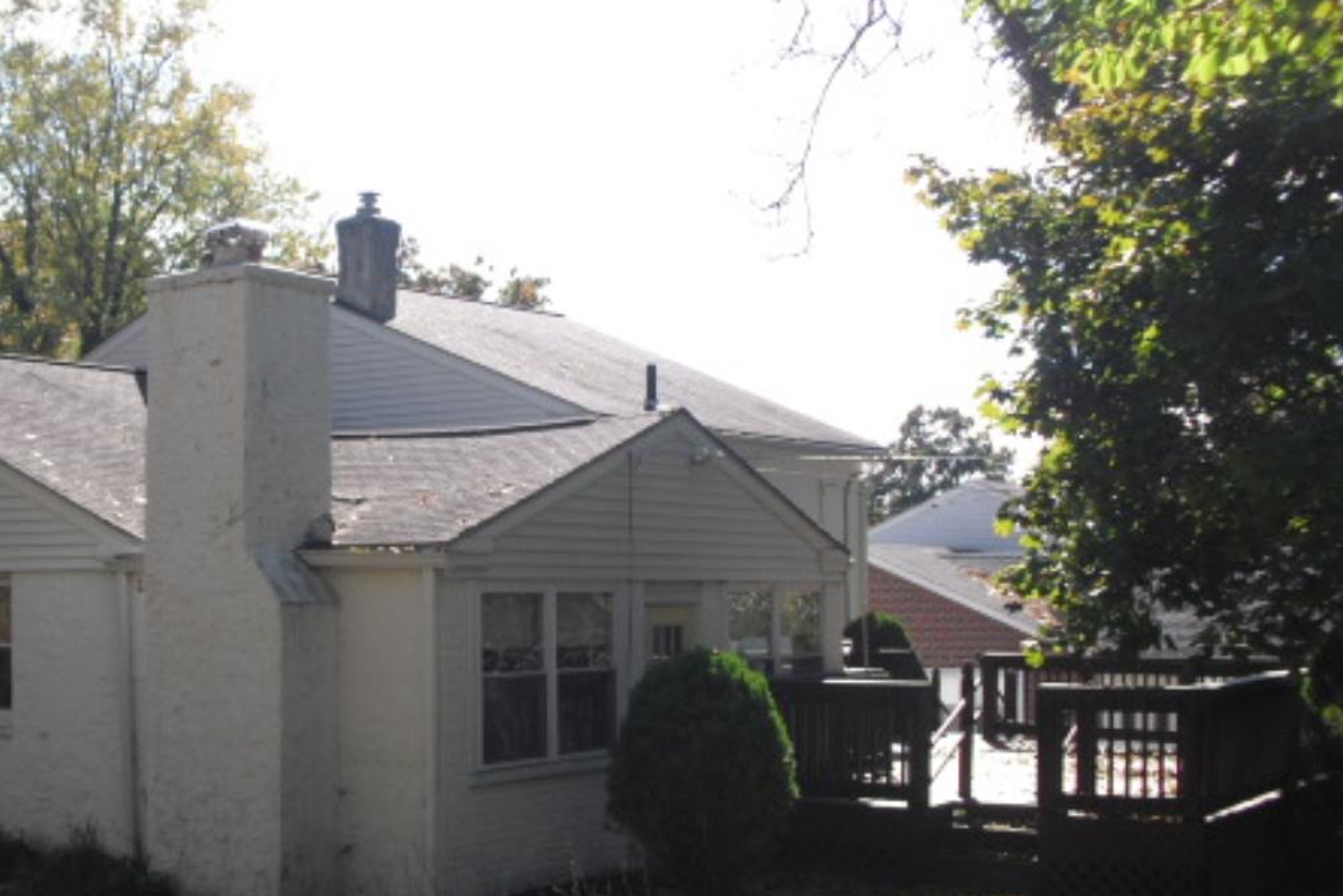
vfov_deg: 25.0
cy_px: 529
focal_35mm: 54
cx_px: 408
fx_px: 2015
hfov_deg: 36.3
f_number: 7.8
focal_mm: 6.3
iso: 100
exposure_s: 1/100
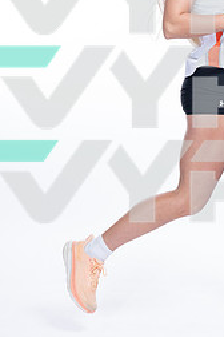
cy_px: 88
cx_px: 177
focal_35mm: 109
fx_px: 1017
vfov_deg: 18.6
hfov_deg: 12.5
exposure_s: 1/250
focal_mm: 61
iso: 400
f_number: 5.6
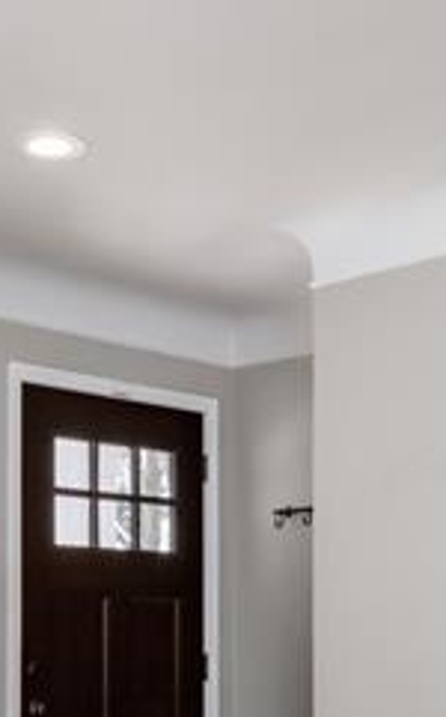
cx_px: 125
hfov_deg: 19.8
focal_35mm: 65
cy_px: 628
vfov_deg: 30.4
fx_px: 1268
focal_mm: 10
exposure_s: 1/250
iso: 640
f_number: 7.1
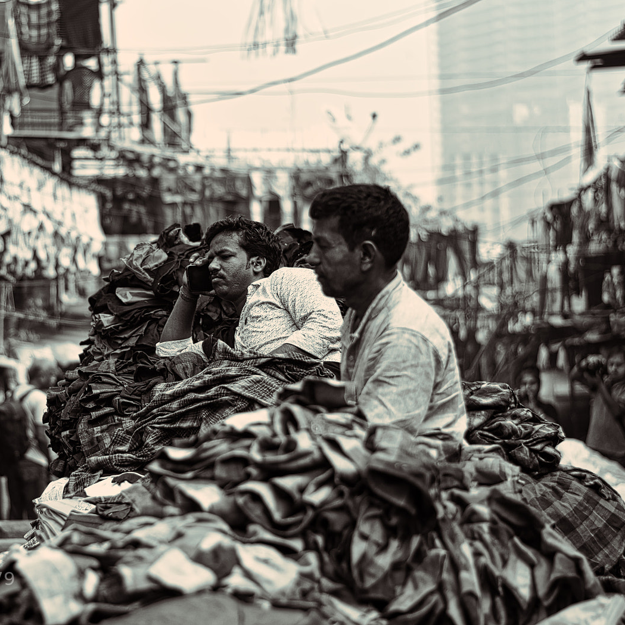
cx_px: 179
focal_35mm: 97
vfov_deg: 17.9
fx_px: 1981
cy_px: 310
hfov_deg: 17.8
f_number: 1.8
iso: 100
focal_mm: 50
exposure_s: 1/800
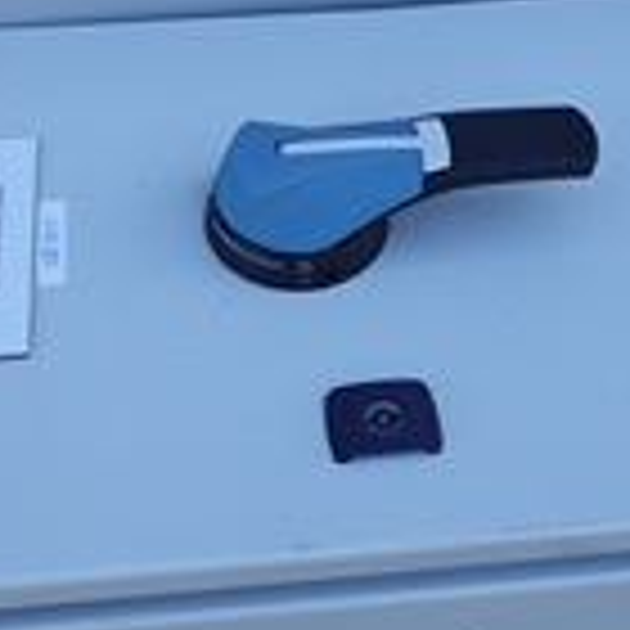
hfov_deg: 23.7
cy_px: -117
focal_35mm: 73
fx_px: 1503
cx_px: 274
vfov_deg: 22.0
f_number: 2
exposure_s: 1/640
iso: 125
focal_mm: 7.6
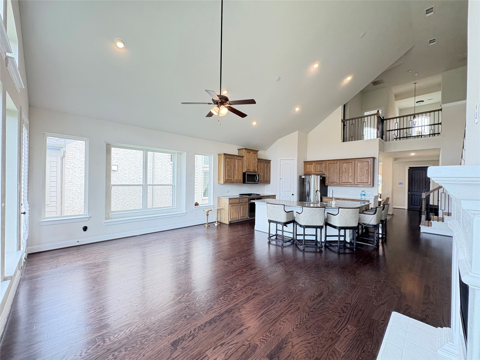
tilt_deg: +0.2
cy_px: 180
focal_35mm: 14
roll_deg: -1.0
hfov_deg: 102.1
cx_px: 240
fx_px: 194
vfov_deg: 85.7
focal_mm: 2.22
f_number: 2.2
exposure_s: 1/120
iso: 320
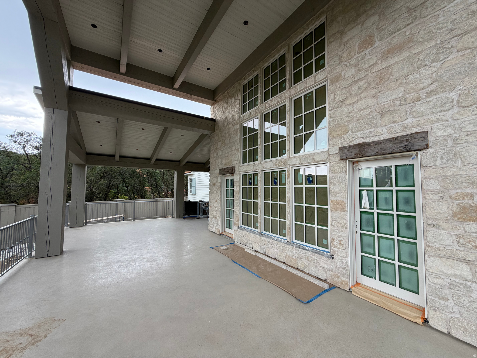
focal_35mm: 14
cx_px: 238
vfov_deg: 85.7
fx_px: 193
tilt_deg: +4.0
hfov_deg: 102.1
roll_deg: -0.8
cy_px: 179
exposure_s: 1/121
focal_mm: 2.22
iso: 64
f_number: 2.2
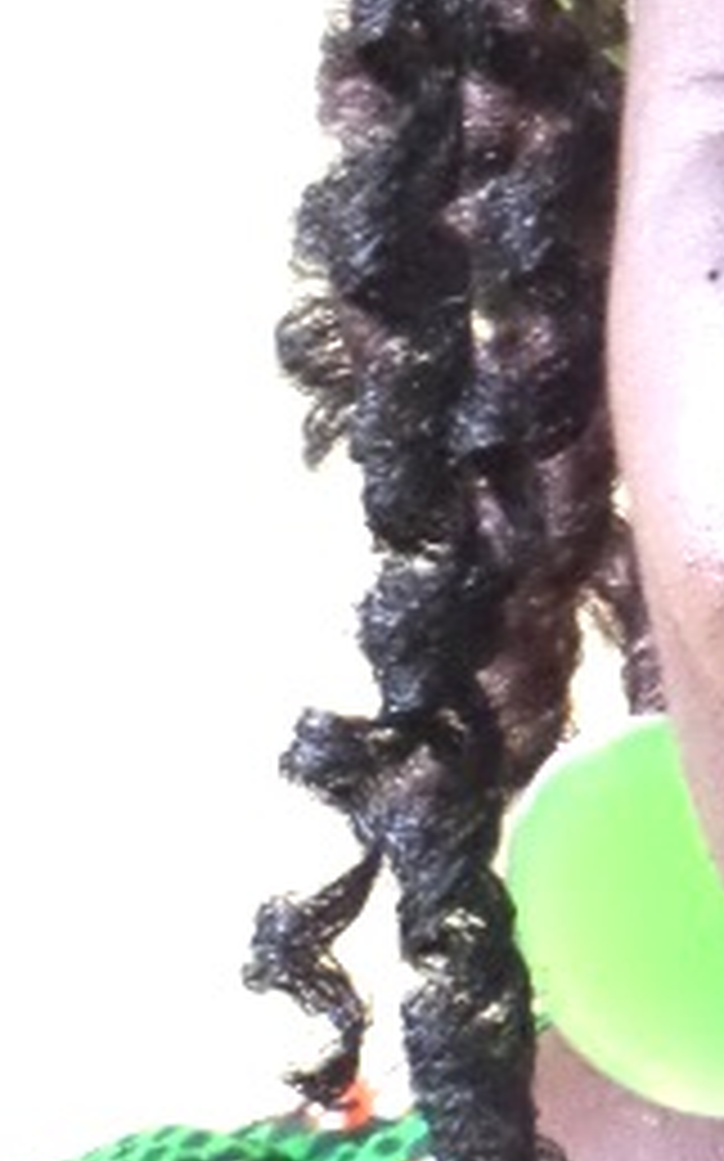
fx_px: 6922
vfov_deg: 9.5
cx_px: 1614
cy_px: 171
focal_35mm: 219
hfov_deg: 5.8
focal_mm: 9.2
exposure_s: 1/30
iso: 800
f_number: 3.4
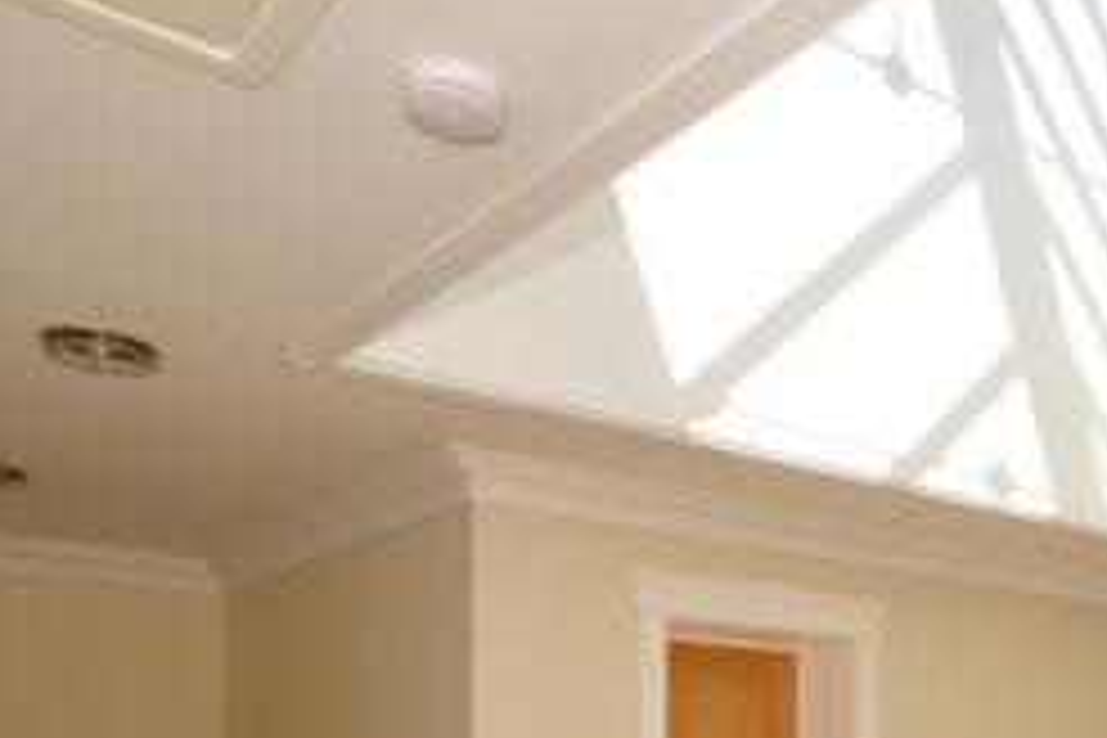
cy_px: 785
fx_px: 1230
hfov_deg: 44.7
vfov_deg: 30.4
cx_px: 963
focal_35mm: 40
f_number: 7.1
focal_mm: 10
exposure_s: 1/200
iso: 200
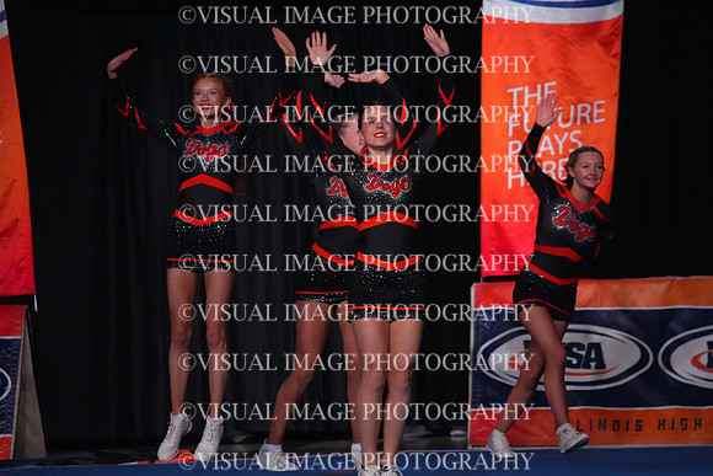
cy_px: 238
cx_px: 356
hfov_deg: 6.6
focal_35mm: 310
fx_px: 6141
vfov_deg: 4.4
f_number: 5.6
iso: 16000
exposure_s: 1/1250
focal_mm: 310
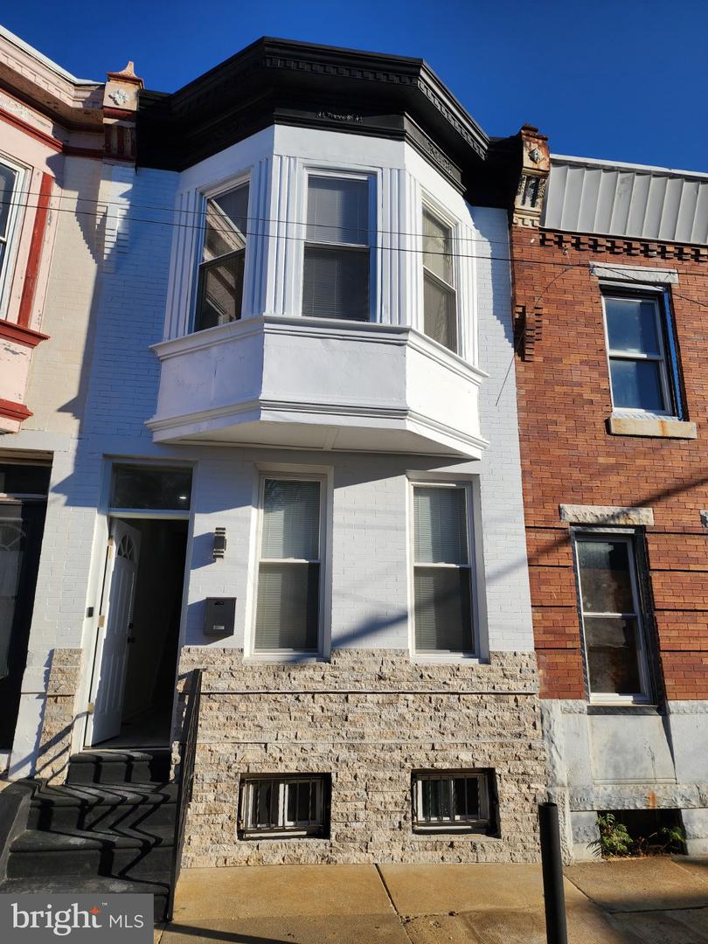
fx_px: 627
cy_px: 472
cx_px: 354
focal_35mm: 23
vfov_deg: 73.9
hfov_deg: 58.9
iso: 12
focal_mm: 6.4
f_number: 1.8
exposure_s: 1/1339
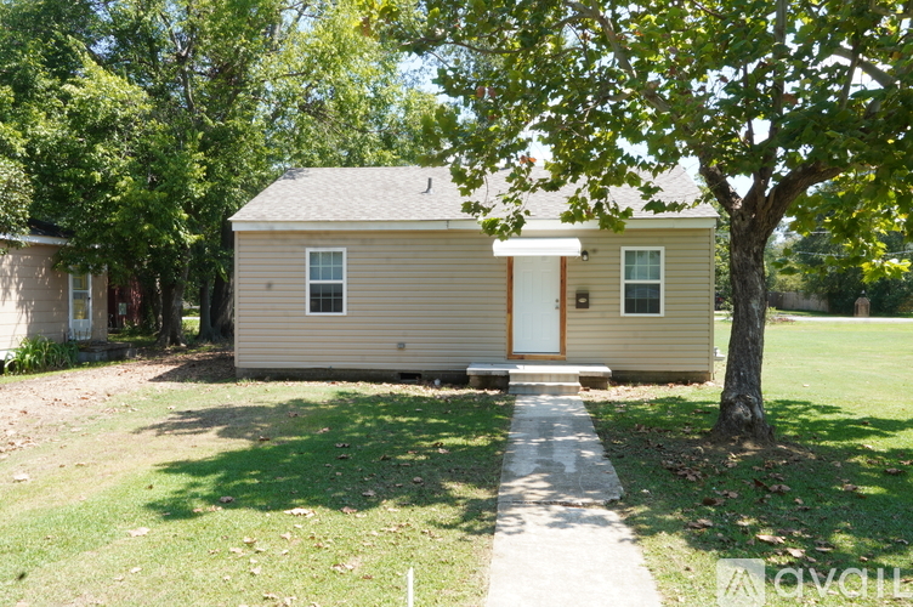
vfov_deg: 41.6
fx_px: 798
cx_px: 456
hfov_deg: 59.5
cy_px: 304
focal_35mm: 32
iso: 125
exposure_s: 1/10
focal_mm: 21
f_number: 25
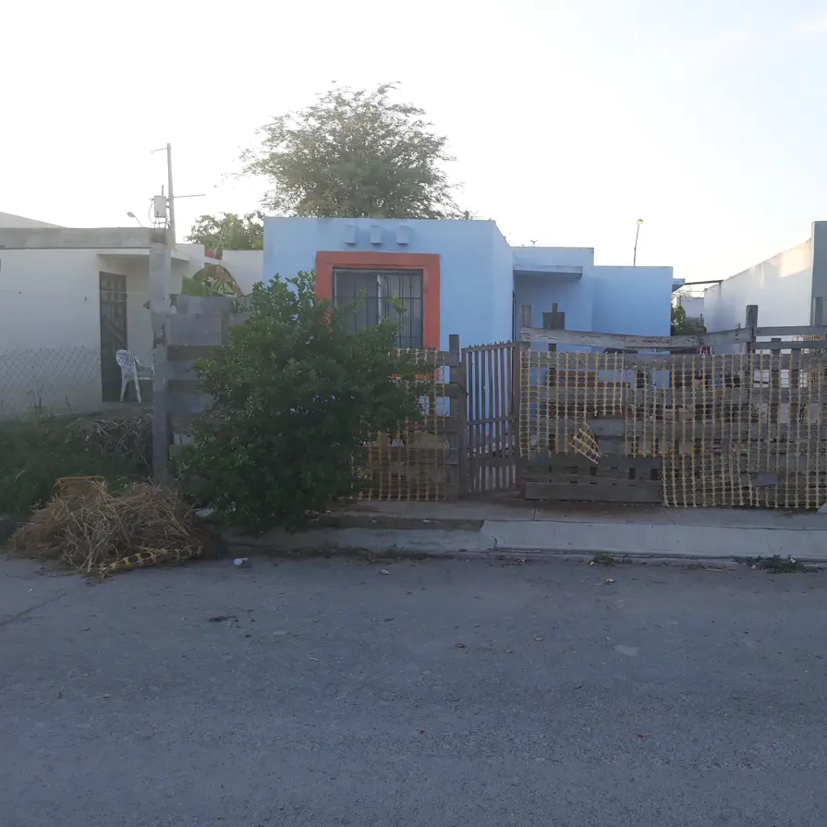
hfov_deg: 50.5
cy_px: 412
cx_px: 527
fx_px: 865
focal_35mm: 32
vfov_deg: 51.1
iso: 40
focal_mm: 3.71
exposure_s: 1/332
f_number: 1.7
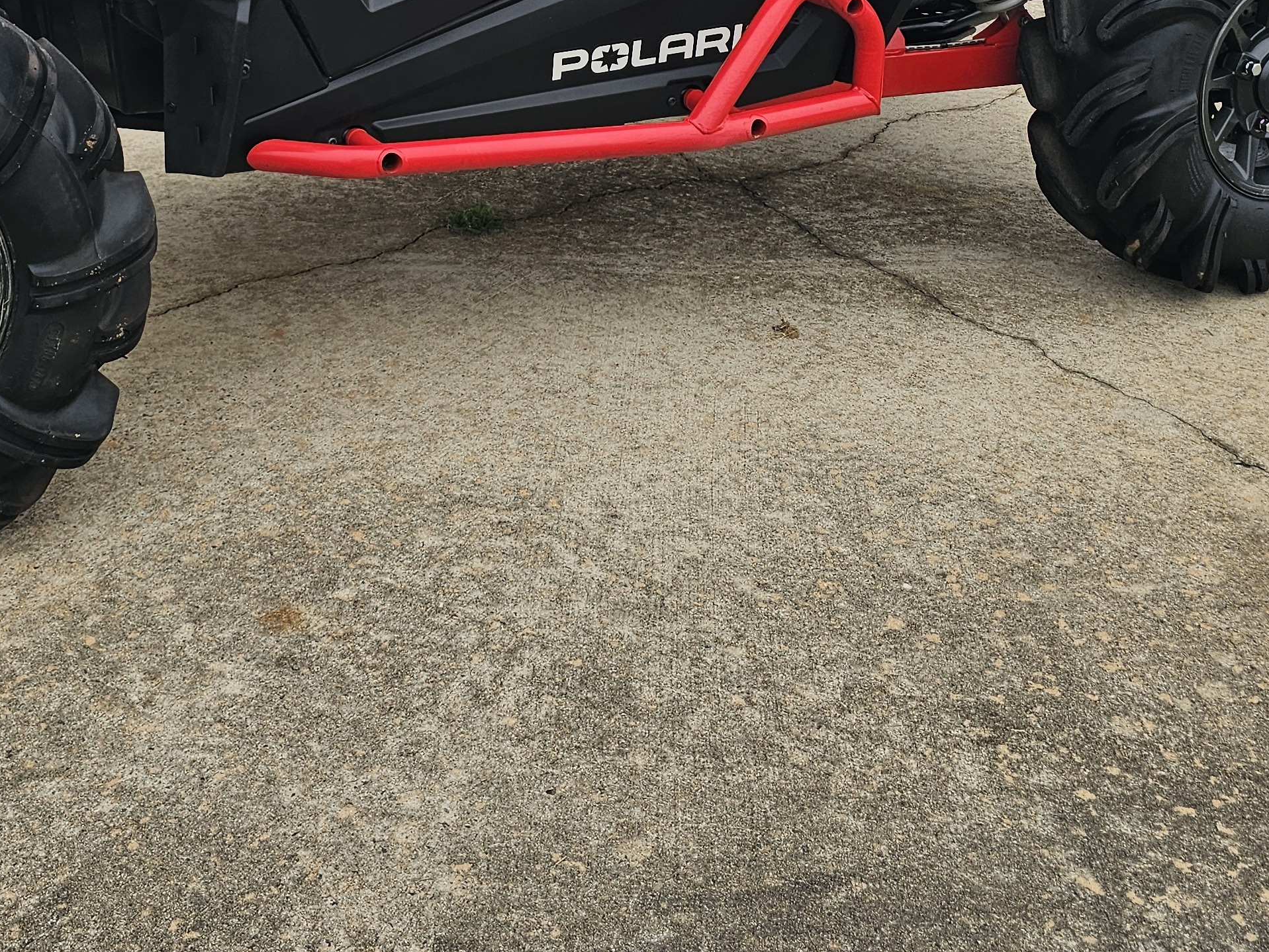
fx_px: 1760
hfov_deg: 39.2
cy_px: -38
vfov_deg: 28.1
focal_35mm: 48
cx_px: 418
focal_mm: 6.3
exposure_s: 1/180
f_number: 1.7
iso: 50
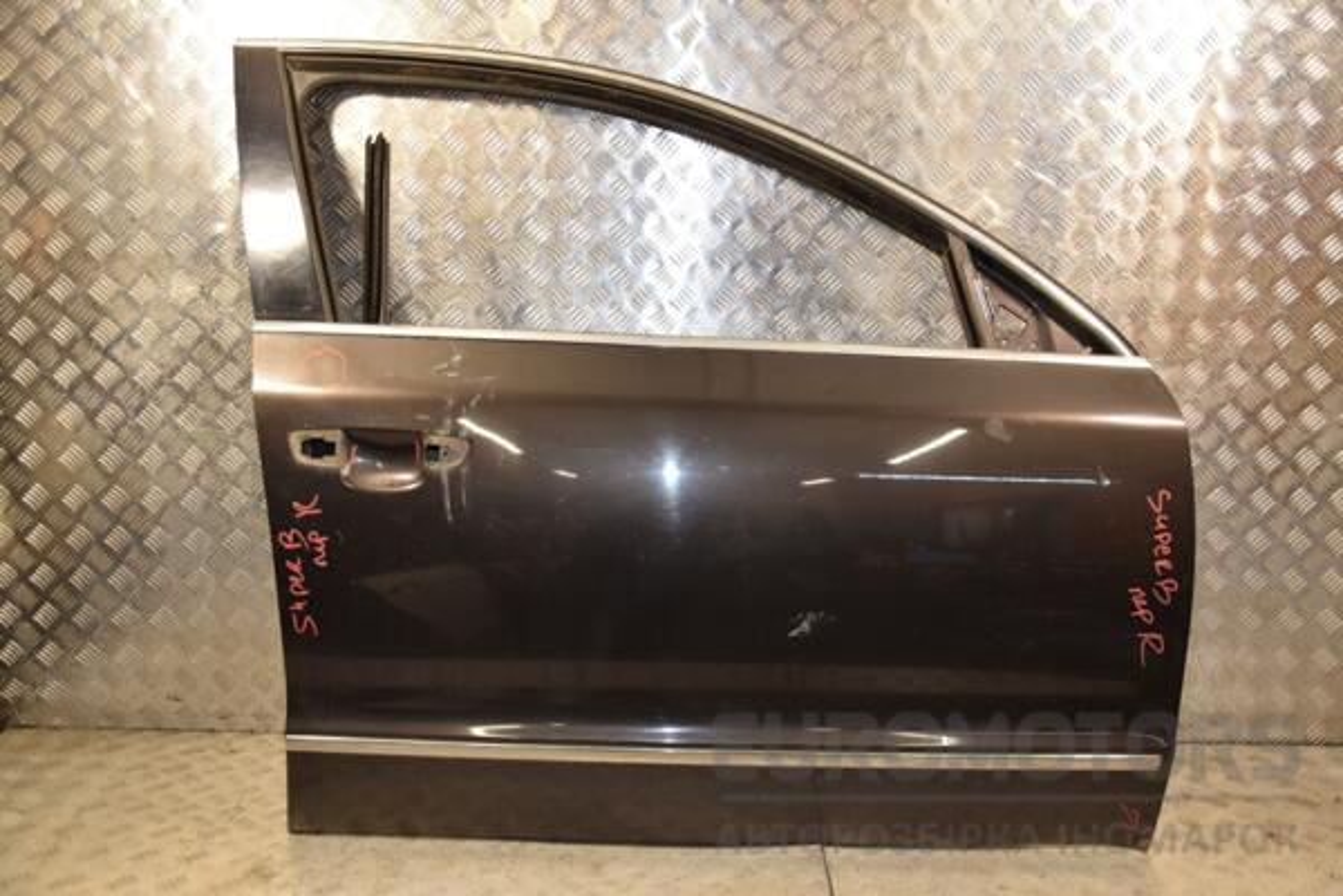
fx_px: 1231
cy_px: 448
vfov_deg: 40.0
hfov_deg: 57.2
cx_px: 672
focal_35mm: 33
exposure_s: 1/200
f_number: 5
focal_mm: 22
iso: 800
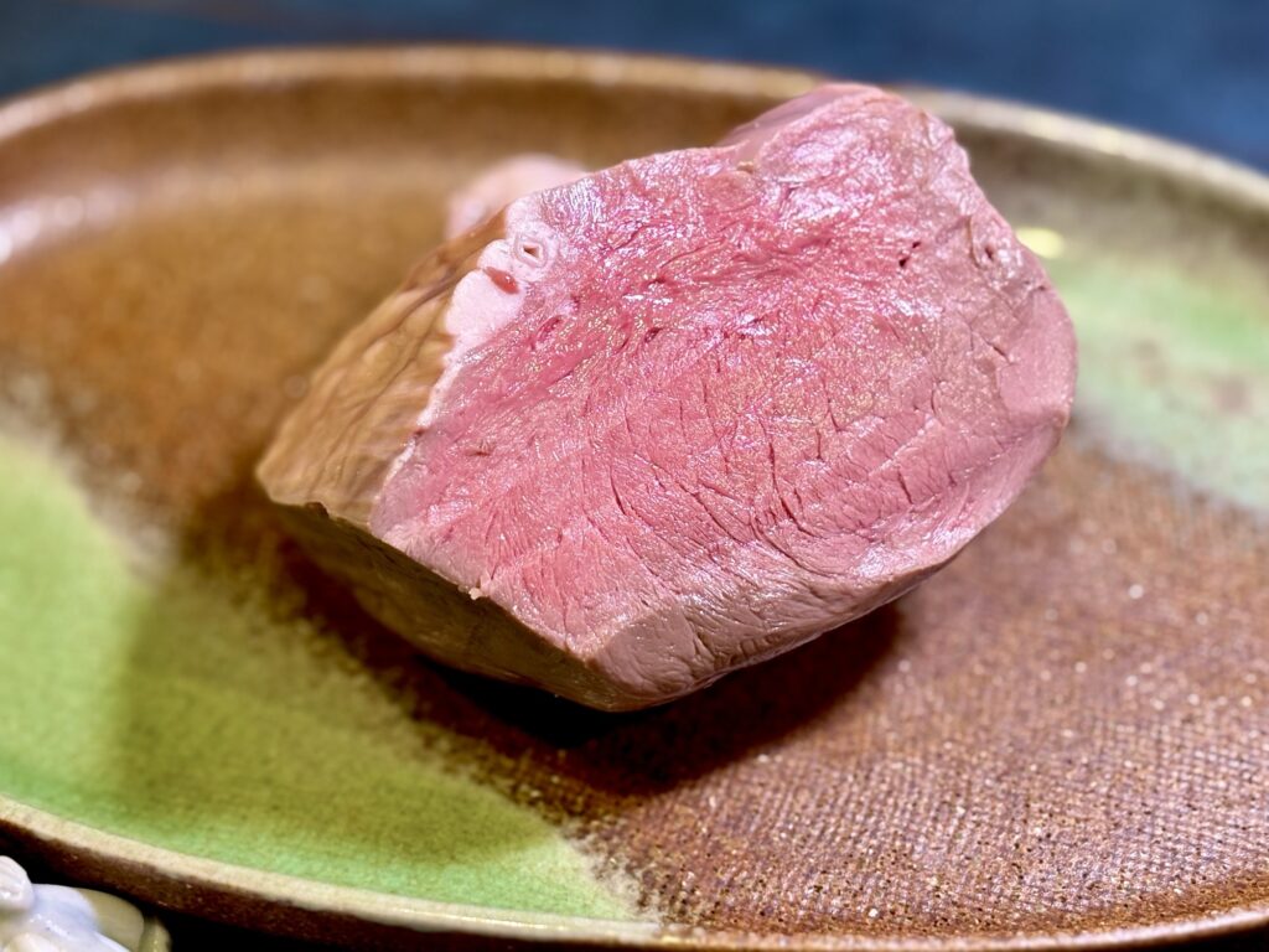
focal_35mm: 52
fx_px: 1906
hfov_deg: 36.8
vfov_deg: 28.0
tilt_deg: -45.7
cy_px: 476
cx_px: 634
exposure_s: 1/50
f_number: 1.6
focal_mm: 5.96
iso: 40
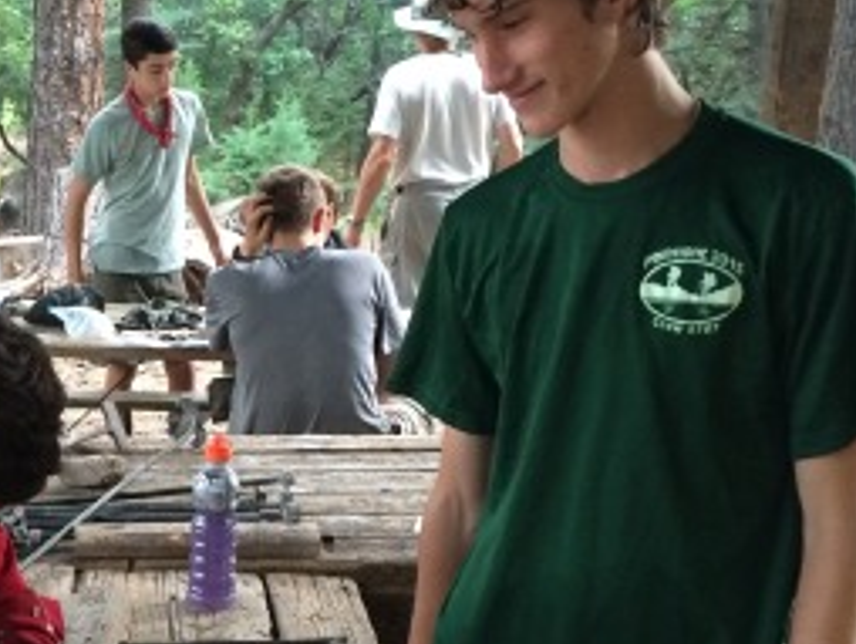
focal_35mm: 73
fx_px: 1807
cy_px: 536
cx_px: 3
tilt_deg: -18.9
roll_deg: +1.3
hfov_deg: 25.4
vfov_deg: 19.9
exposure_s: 1/30
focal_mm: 4.15
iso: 200
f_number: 2.2
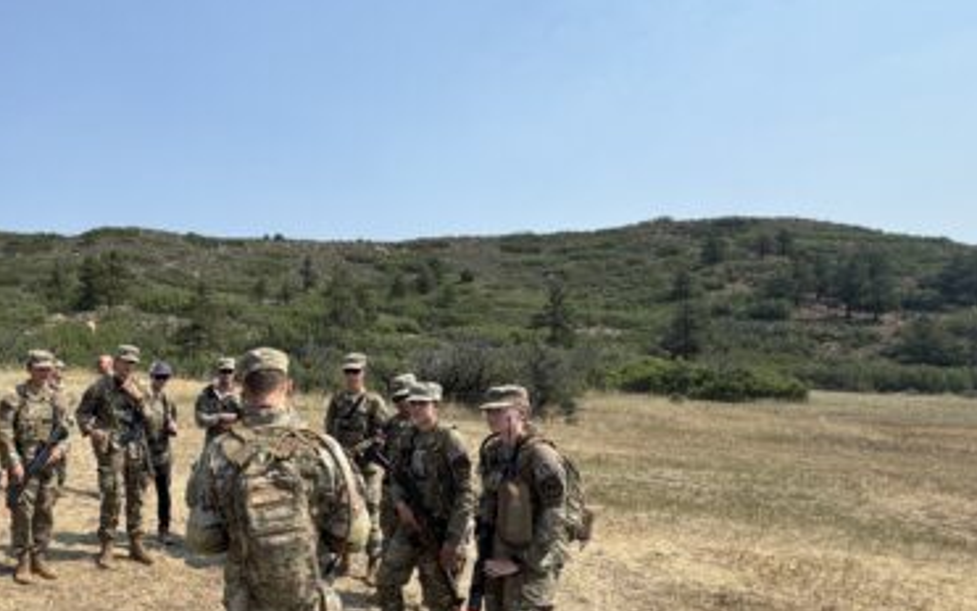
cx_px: 216
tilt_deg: +1.0
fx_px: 639
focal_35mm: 24
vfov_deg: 50.4
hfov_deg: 68.6
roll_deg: -0.7
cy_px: 392
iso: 50
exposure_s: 1/1477
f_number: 2.2
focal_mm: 2.22
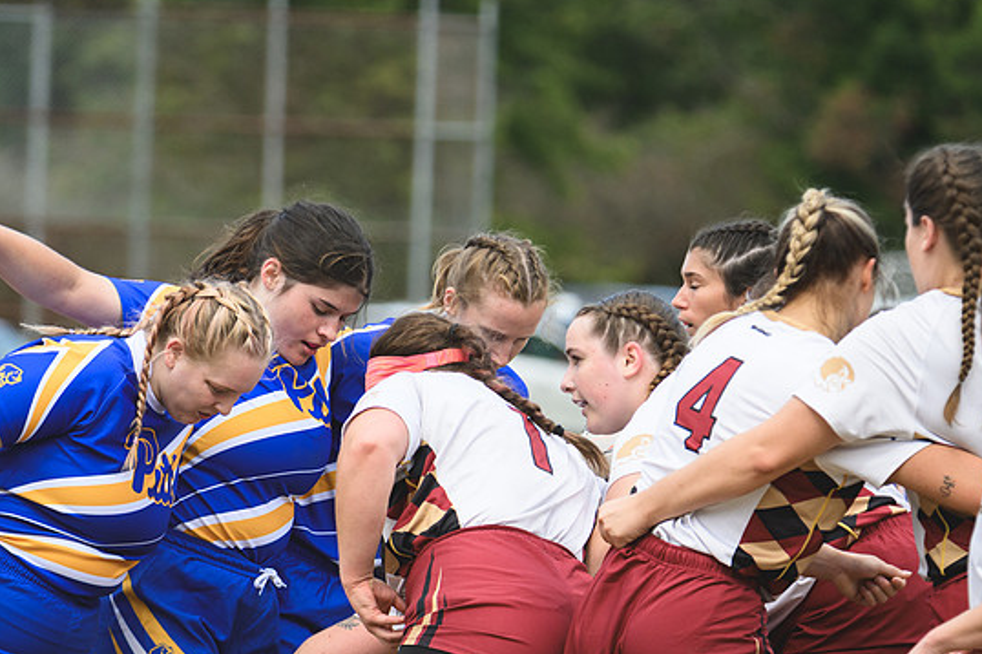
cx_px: 465
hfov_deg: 4.3
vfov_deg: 2.8
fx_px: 13221
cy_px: 340
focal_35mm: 485
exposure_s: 1/1000
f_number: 5.6
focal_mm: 300
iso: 560
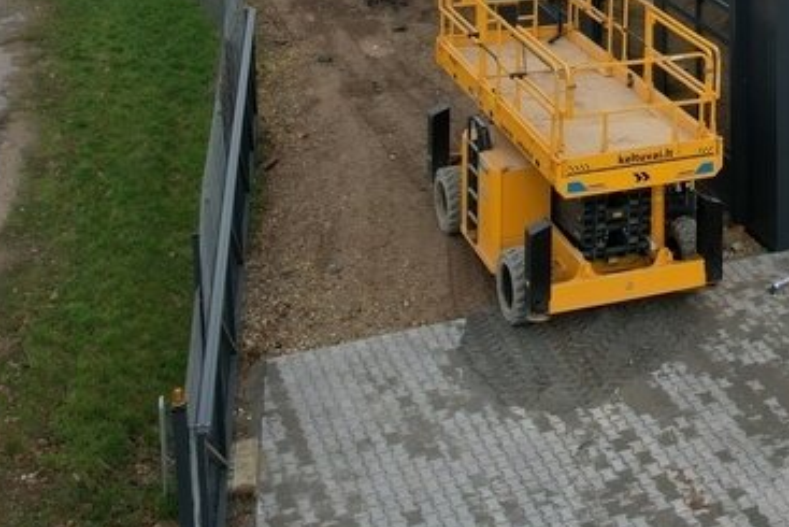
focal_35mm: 69
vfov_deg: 17.7
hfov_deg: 27.7
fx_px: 1513
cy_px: -269
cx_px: 763
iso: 120
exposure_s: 1/640
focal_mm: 8.38
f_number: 2.8
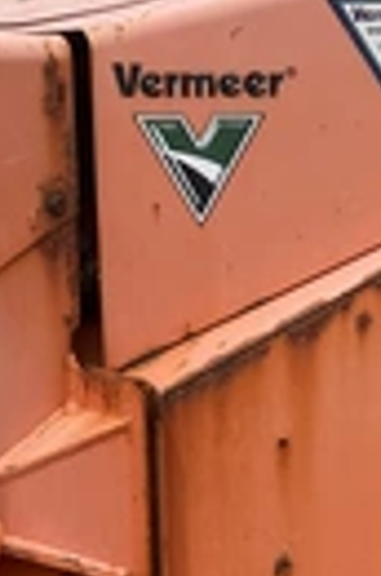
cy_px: 253
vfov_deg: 21.9
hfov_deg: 14.4
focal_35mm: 93
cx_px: 363
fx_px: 1484
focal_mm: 3
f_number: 1.8
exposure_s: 1/1534
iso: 25
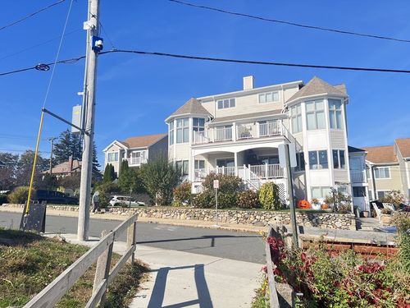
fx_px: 308
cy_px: 154
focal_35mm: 26
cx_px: 205
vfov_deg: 53.1
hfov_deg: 67.3
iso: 50
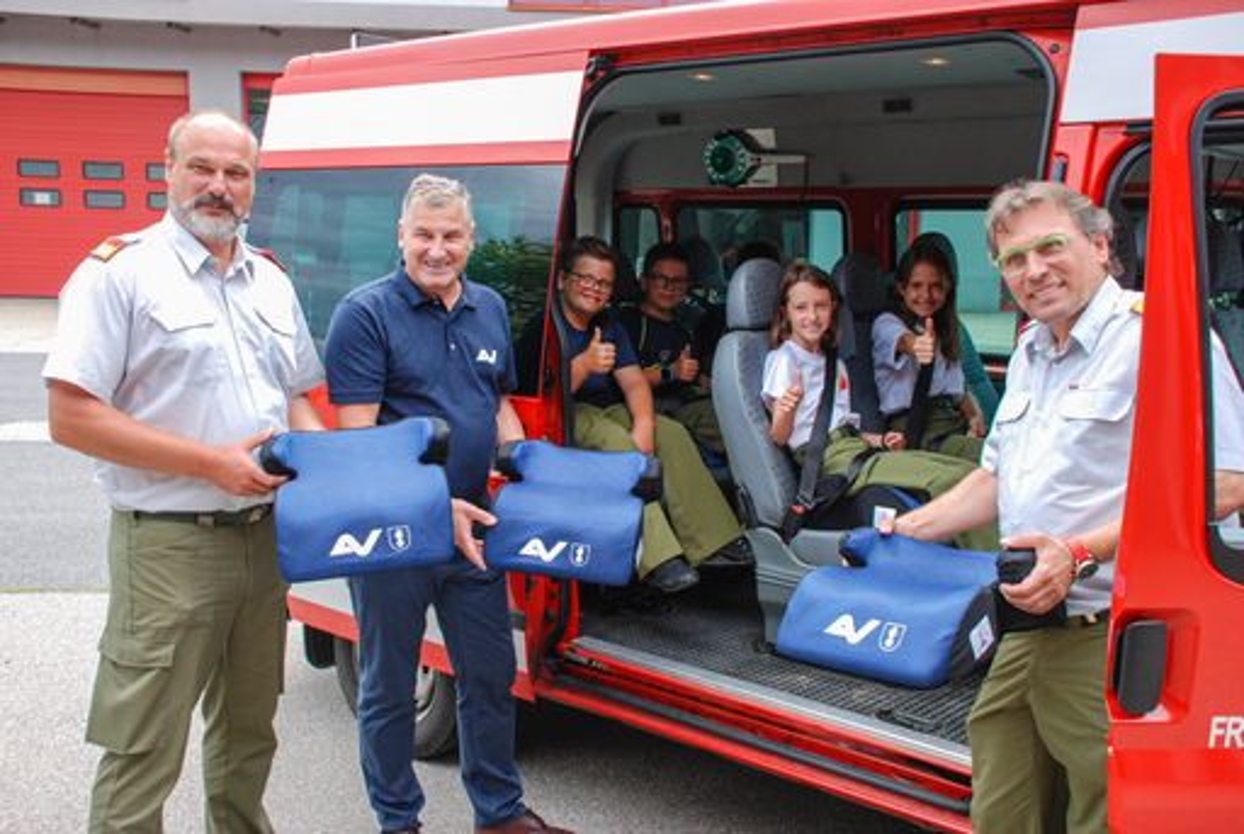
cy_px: 417
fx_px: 1246
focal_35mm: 36
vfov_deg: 37.0
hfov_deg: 53.1
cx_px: 622
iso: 180
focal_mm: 24
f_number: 5.6
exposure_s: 1/125
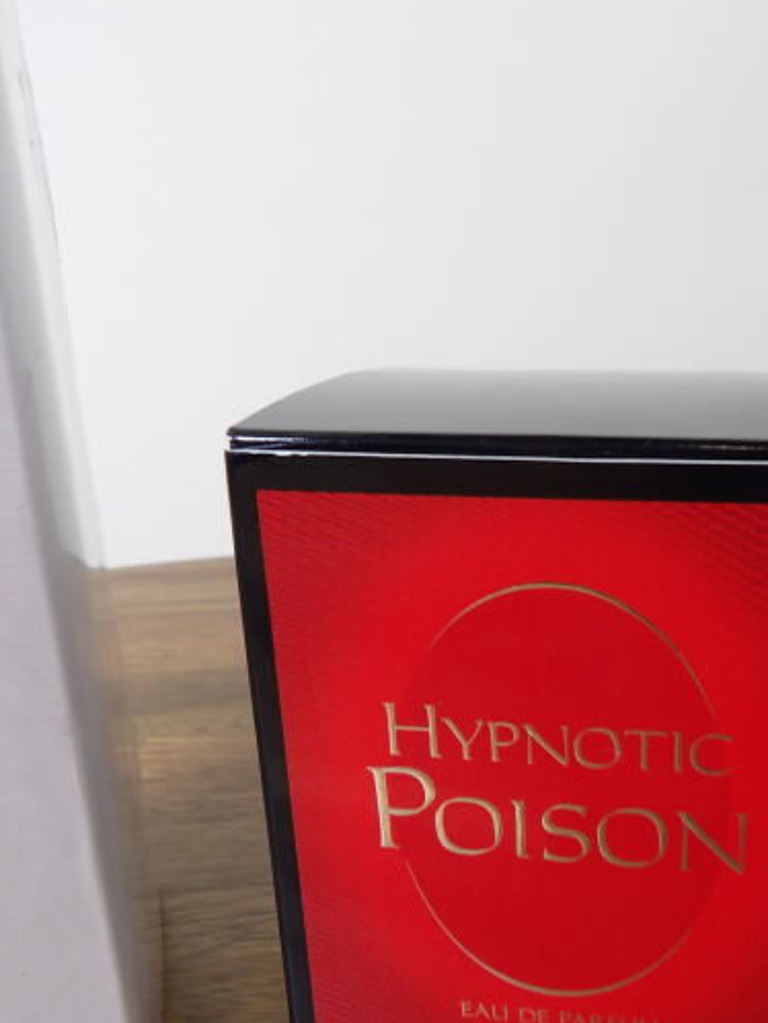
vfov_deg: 49.1
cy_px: 698
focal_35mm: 37
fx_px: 1094
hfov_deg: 37.7
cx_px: 577
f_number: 3.2
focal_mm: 4.3
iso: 108
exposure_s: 1/33
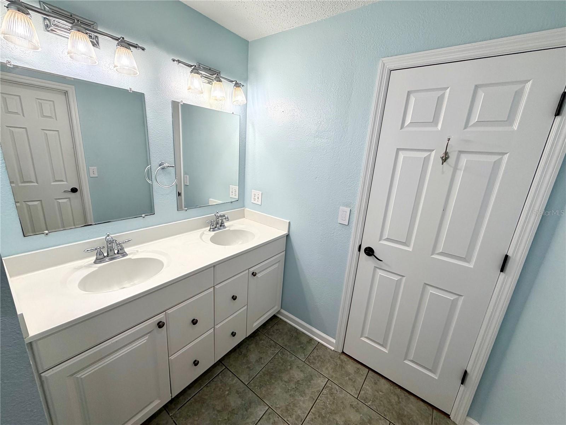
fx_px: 229
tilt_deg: -13.5
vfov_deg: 85.7
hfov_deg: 102.1
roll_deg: -3.4
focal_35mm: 14
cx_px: 283
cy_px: 212
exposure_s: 1/120
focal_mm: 2.22
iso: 64
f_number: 2.2
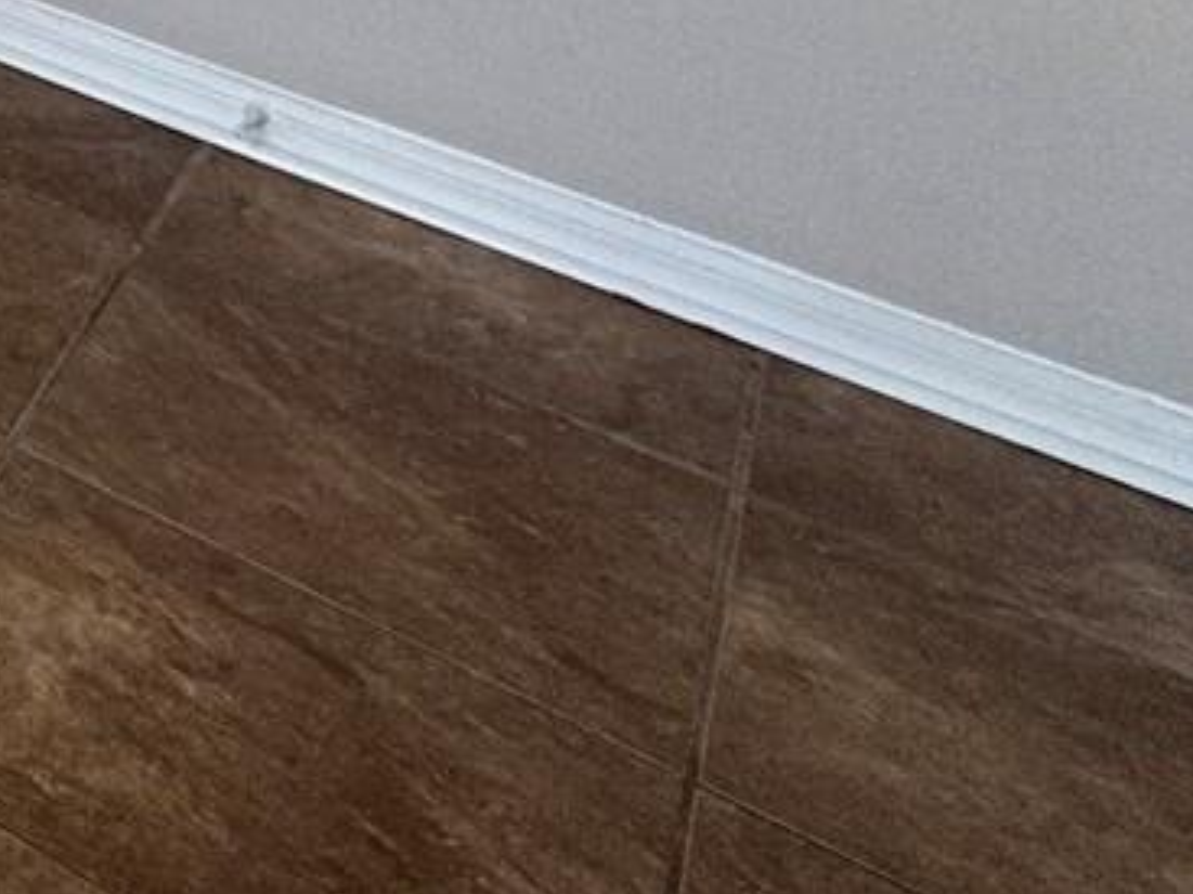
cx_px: -1372
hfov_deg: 17.5
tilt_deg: -5.4
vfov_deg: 17.2
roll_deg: -1.2
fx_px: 2102
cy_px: -917
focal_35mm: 61
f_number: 2.2
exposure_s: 1/99
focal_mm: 2.22
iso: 100
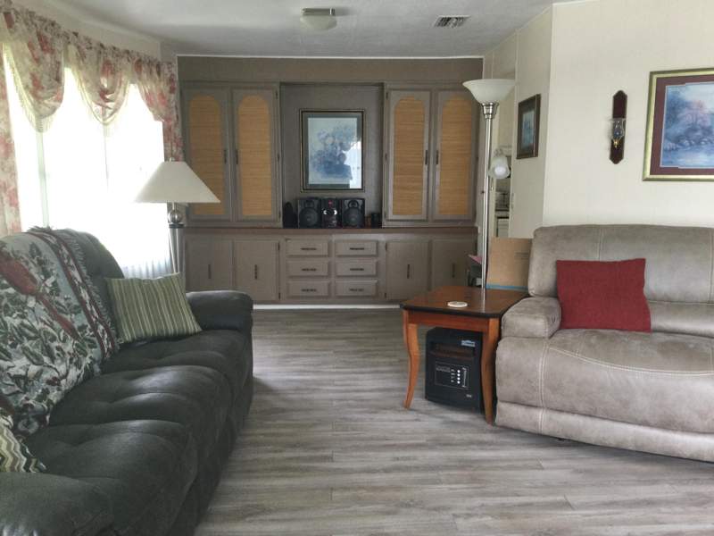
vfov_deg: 45.4
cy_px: 268
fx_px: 639
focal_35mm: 31
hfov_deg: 58.4
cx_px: 357
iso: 64
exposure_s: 1/30
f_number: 2.4
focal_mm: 3.3
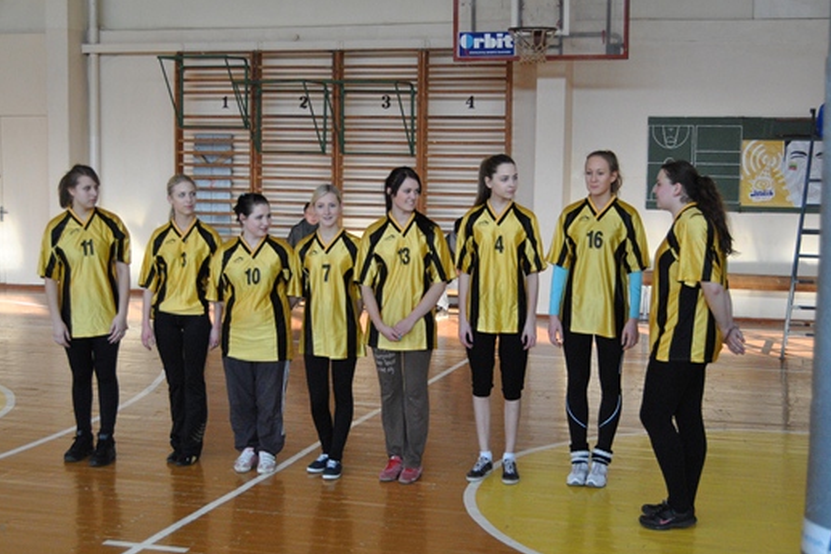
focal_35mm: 58
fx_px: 1330
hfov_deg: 34.7
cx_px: 383
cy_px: 308
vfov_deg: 23.5
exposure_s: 1/320
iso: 800
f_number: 4.2
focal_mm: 31
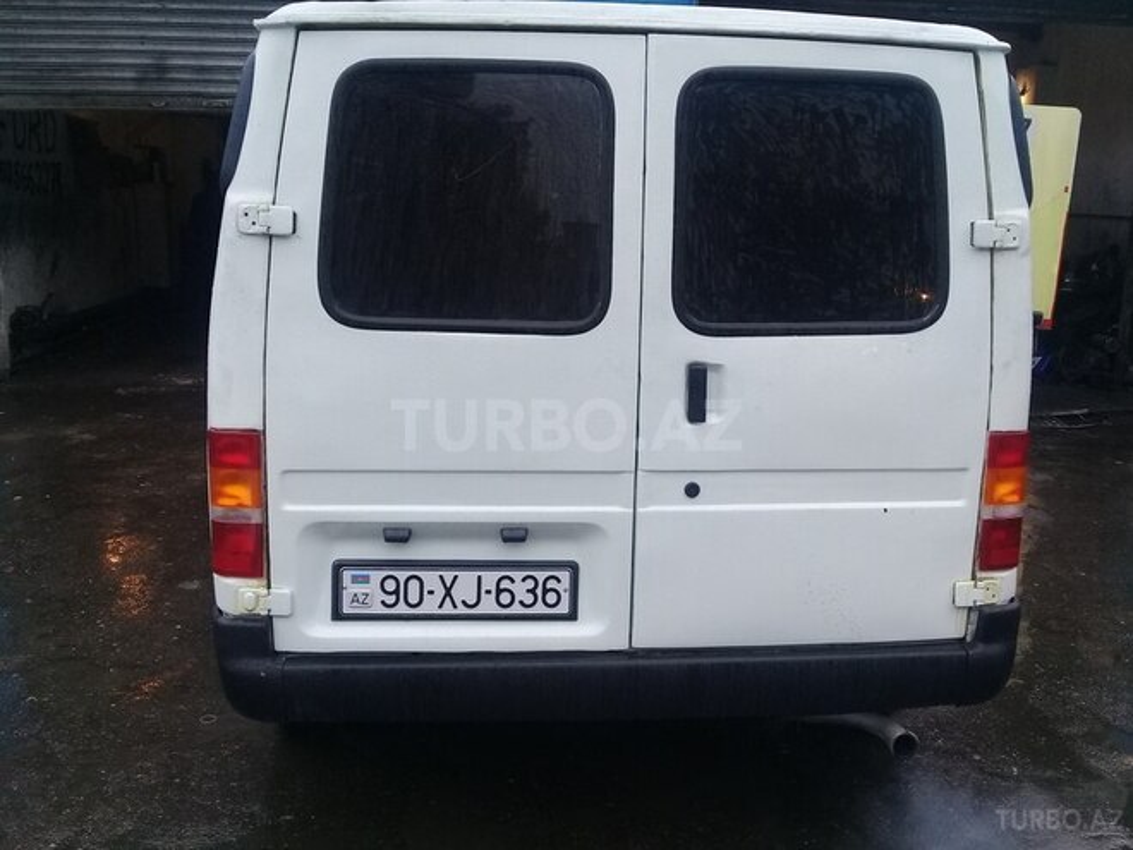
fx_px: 1015
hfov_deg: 58.4
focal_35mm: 31
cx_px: 566
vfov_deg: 45.4
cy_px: 425
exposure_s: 1/122
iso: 50
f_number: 2.2
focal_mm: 3.3
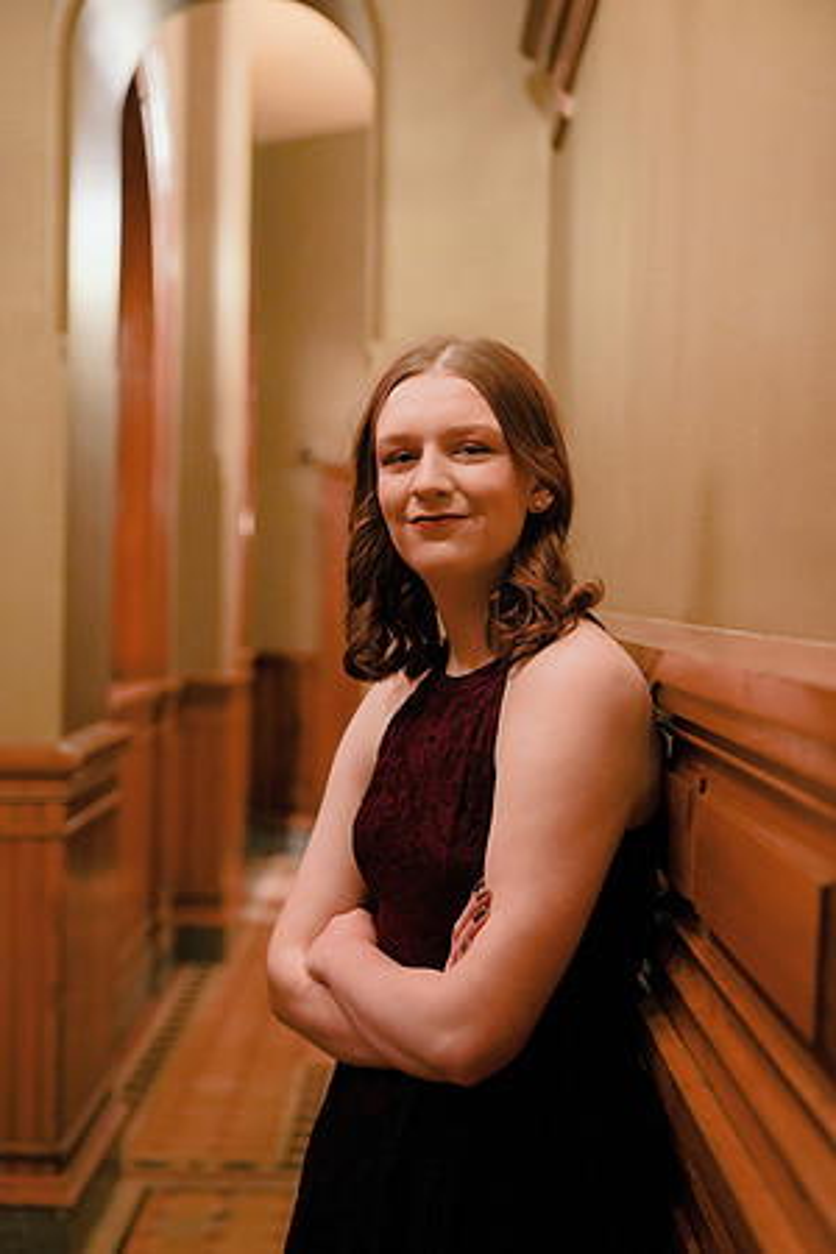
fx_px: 1916
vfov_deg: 36.2
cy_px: 627
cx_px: 418
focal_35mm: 55
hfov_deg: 24.6
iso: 2000
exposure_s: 1/125
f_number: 2.8
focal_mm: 55
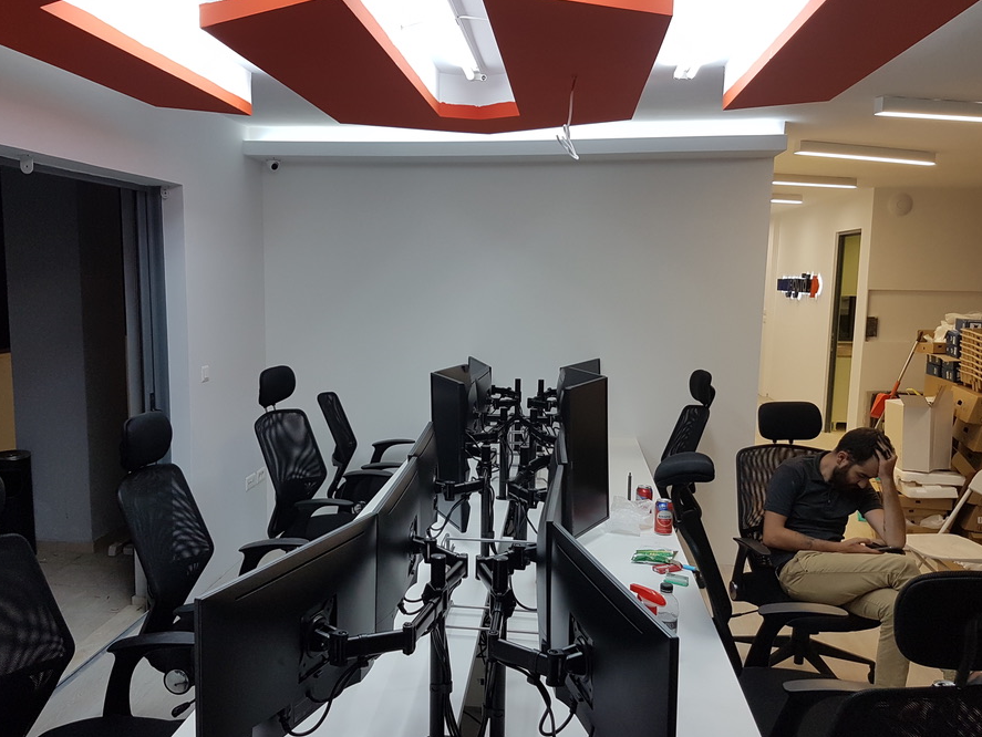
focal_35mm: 30
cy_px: 386
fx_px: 851
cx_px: 464
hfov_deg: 59.9
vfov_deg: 46.8
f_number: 1.7
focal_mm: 4.2
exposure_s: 1/100
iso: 64
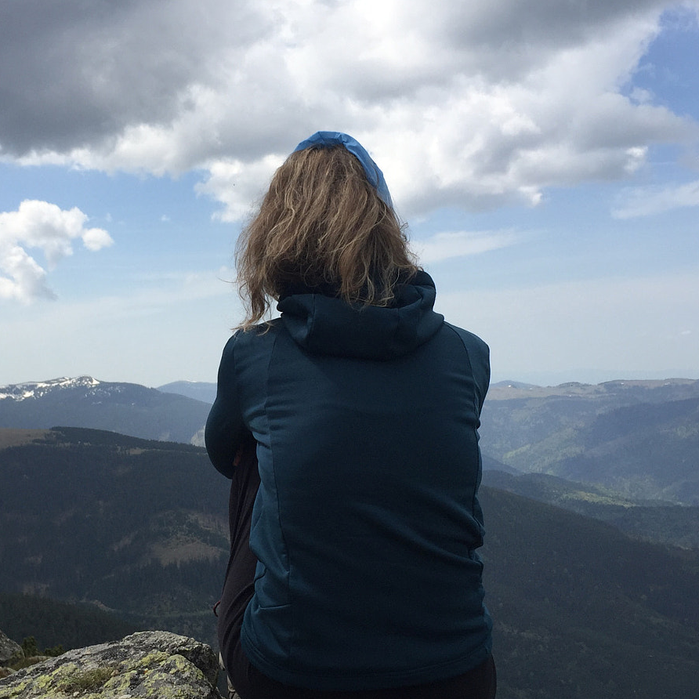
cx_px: 241
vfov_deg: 36.8
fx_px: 1051
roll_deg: +1.9
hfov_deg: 36.5
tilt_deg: -0.5
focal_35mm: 46
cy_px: 357
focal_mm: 4.15
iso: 32
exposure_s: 1/2198
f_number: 2.2
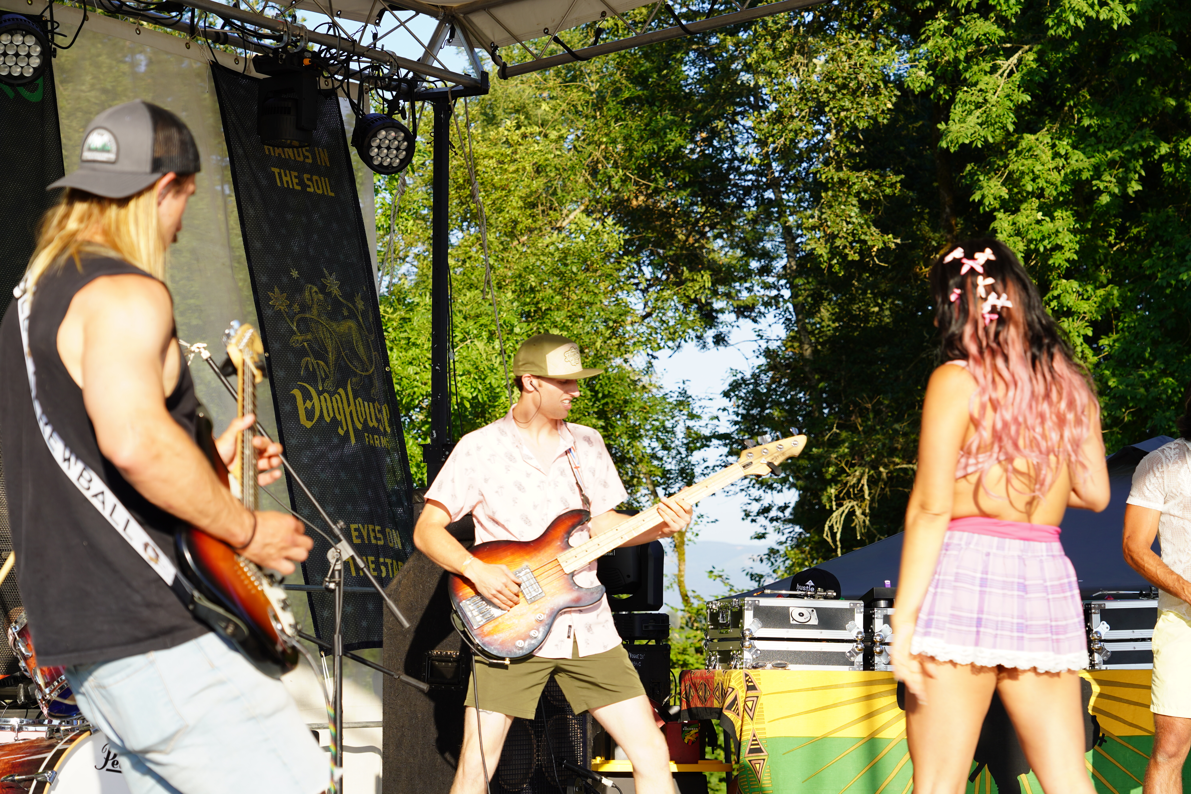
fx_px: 2613
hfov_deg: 25.7
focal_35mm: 79
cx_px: 596
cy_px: 397
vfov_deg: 17.3
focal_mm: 79
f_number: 6.3
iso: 100
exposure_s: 1/160
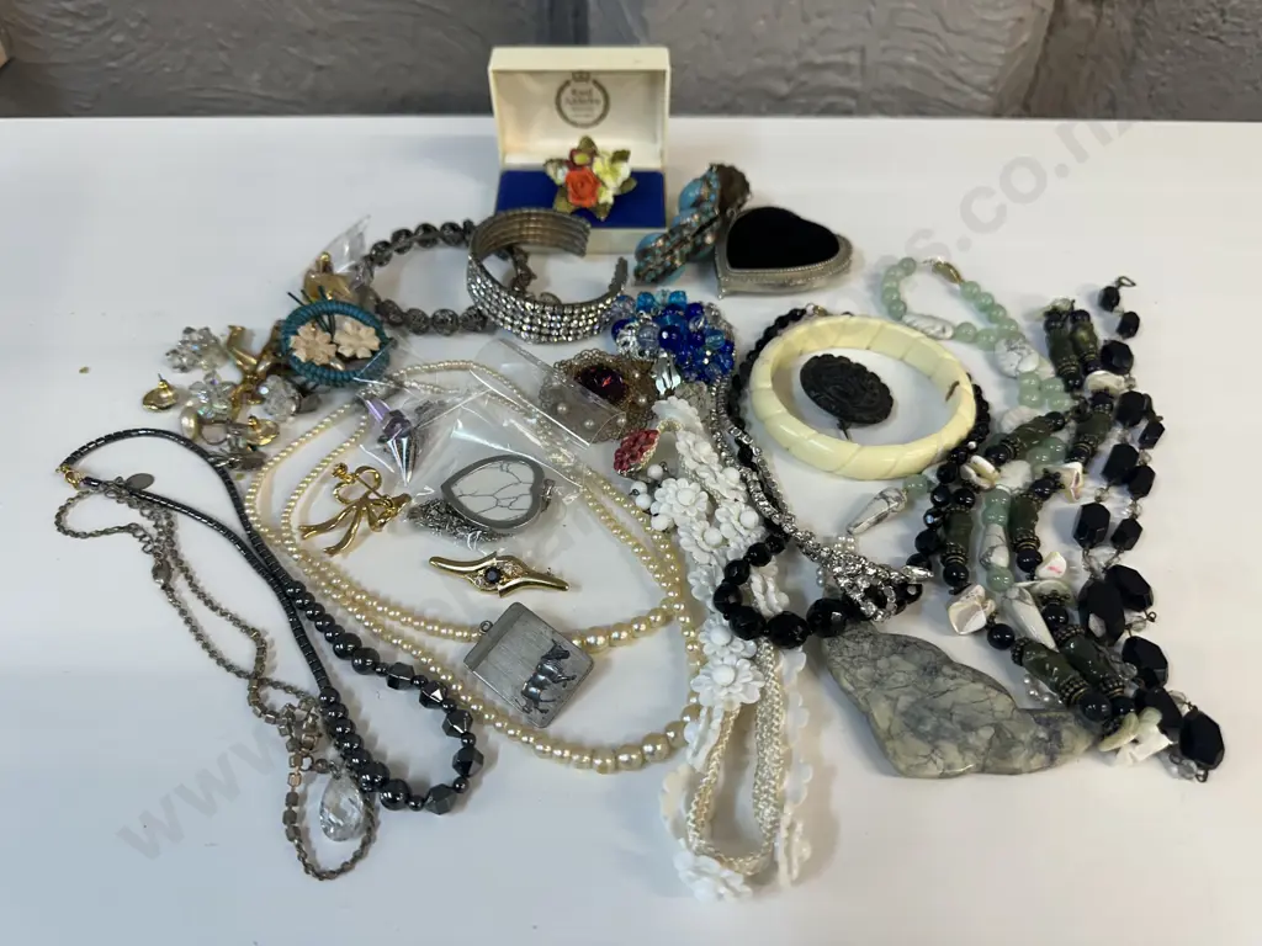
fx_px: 875
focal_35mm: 24
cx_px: 631
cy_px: 473
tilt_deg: -47.4
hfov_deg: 71.6
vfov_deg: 56.8
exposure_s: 1/100
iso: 125
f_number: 1.78
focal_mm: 6.86
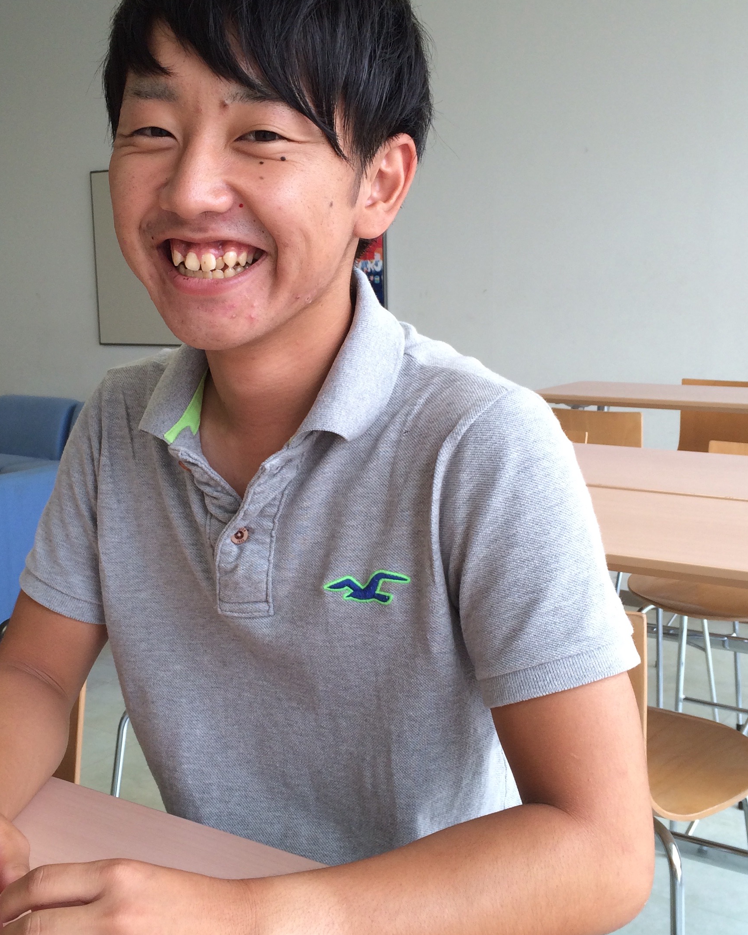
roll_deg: +1.5
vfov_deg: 42.9
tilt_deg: -8.7
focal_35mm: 43
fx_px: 1190
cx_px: 301
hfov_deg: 34.8
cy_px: 449
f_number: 2.2
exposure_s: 1/120
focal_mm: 4.15
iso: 50
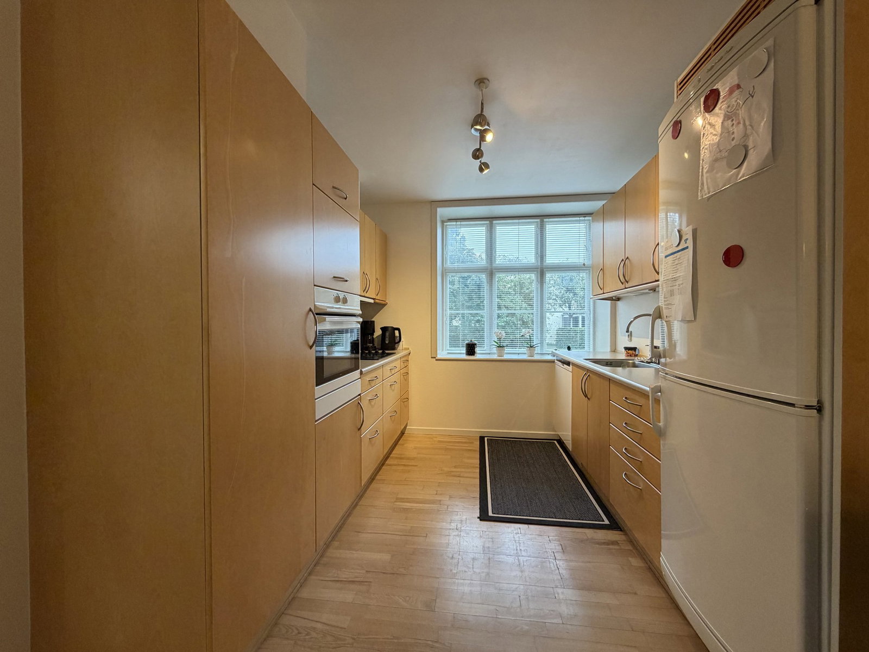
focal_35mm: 14
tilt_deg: -0.4
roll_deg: +0.1
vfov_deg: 85.7
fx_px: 351
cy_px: 326
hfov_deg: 102.1
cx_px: 434
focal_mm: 2.22
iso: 250
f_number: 2.2
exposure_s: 1/100
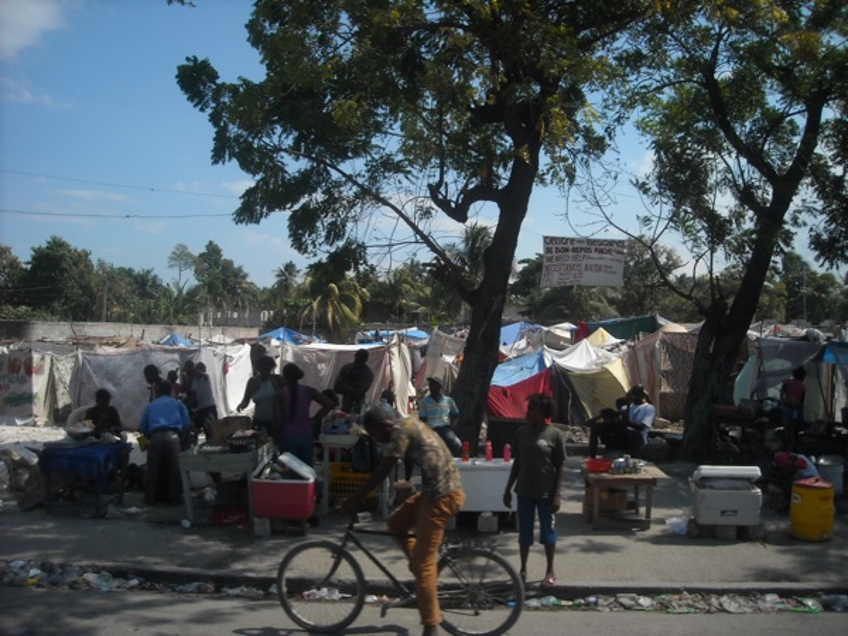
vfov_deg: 40.7
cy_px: 318
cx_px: 424
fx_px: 857
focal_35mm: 35
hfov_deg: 52.6
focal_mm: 5.7
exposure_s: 1/458
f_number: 5.6
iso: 64
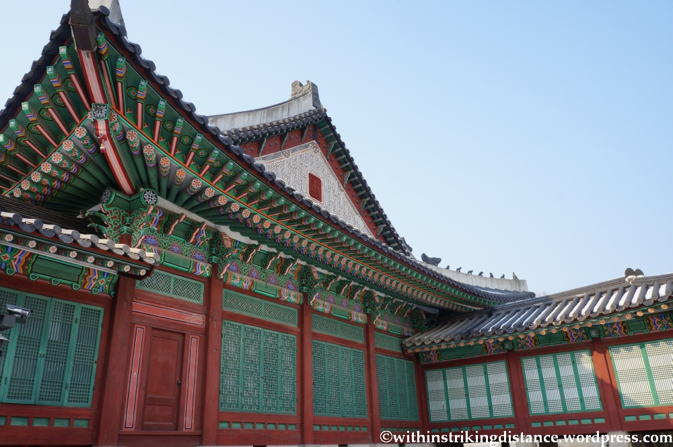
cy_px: 224
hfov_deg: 64.6
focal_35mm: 28
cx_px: 336
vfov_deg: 45.6
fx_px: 532
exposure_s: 1/100
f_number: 13
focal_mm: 19
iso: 200
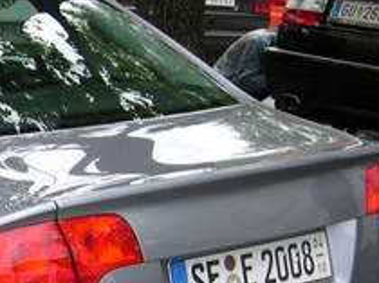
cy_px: 278
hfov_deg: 12.8
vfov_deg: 10.1
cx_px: -217
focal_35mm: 145
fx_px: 1586
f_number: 2.8
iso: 100
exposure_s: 1/315
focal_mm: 8
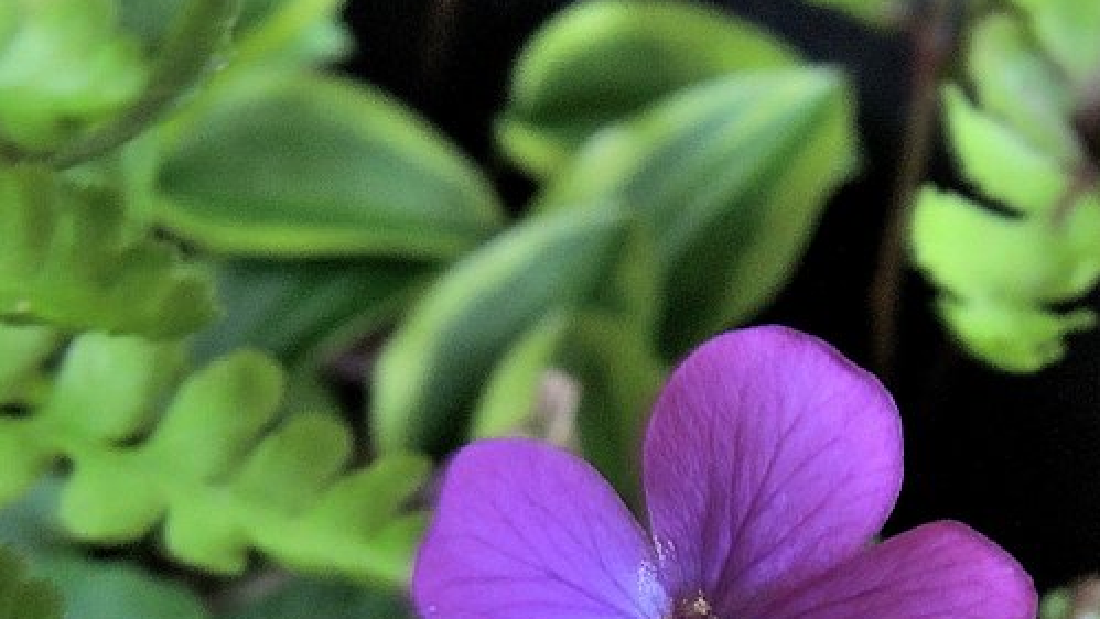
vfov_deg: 14.0
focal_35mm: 85
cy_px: 615
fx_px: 2480
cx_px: 723
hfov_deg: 24.9
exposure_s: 1/30
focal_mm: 8.2
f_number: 5.6
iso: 400
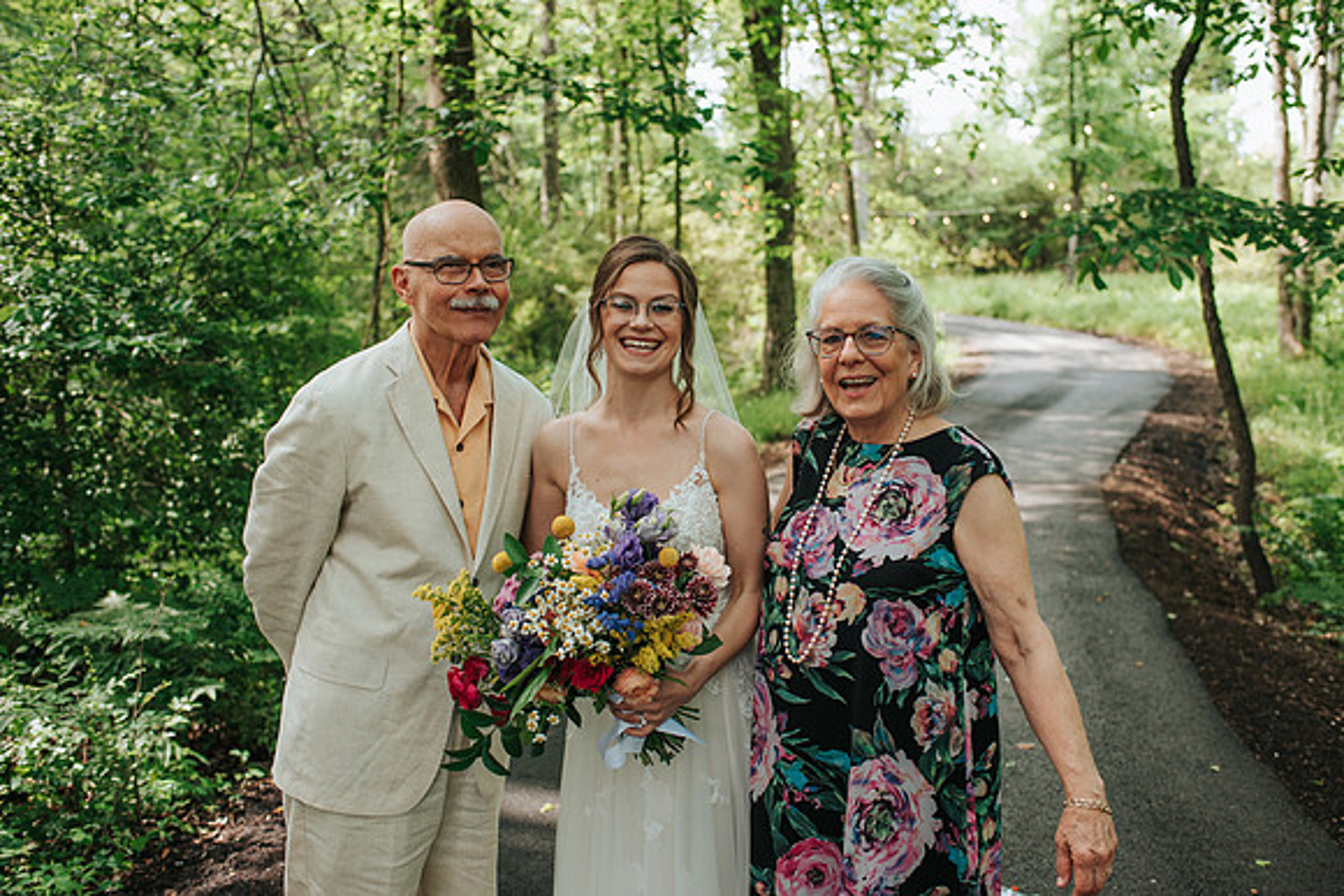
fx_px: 1373
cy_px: 425
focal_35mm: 37
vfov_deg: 36.2
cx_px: 706
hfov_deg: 52.1
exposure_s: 1/200
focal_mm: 35
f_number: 3.2
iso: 220
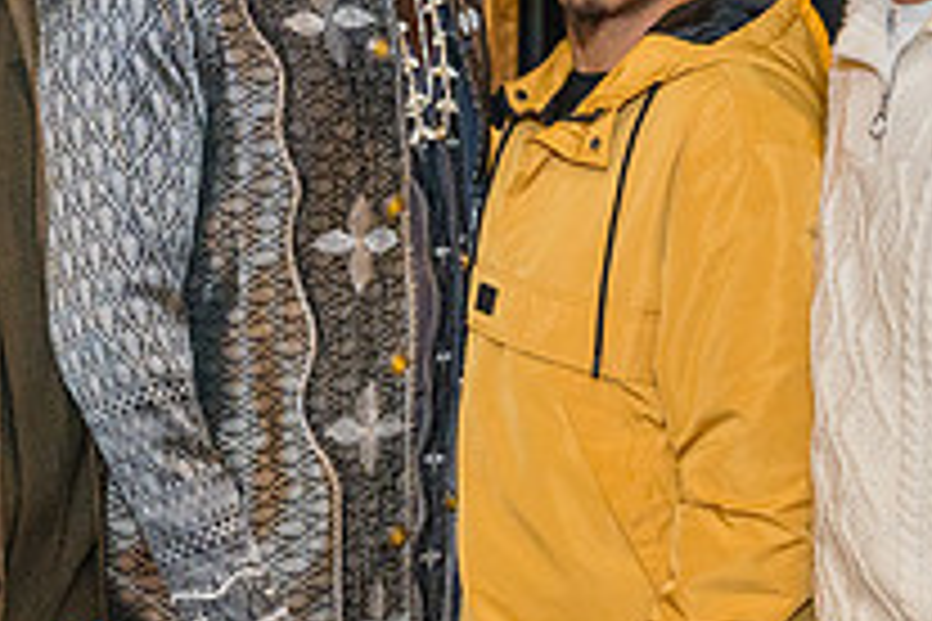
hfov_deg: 16.8
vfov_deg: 11.2
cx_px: 319
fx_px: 3158
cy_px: 332
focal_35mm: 122
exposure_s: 1/125
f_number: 2.8
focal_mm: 41.1
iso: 3200
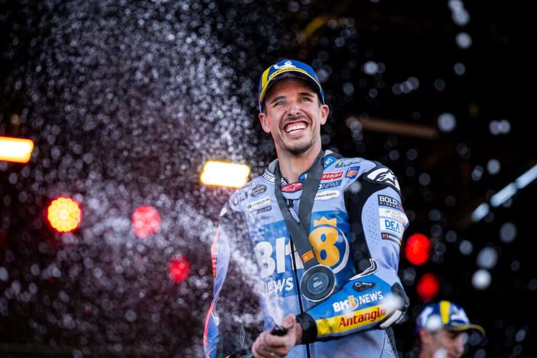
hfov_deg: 23.9
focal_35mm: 85
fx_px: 1268
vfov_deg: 16.1
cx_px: 268
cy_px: 179
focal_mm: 85
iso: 400
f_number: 2.2
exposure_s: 1/2000
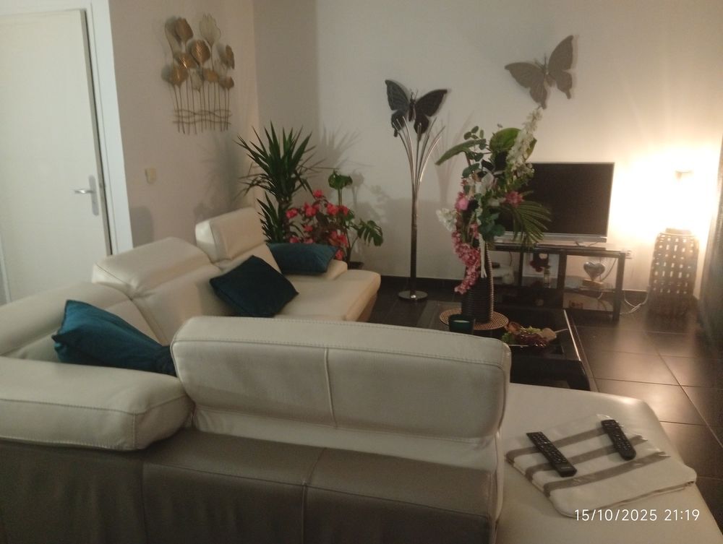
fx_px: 565
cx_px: 362
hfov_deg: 65.2
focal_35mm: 27
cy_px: 272
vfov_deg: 51.5
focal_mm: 3.98
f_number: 1.8
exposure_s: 1/16.7
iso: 1823
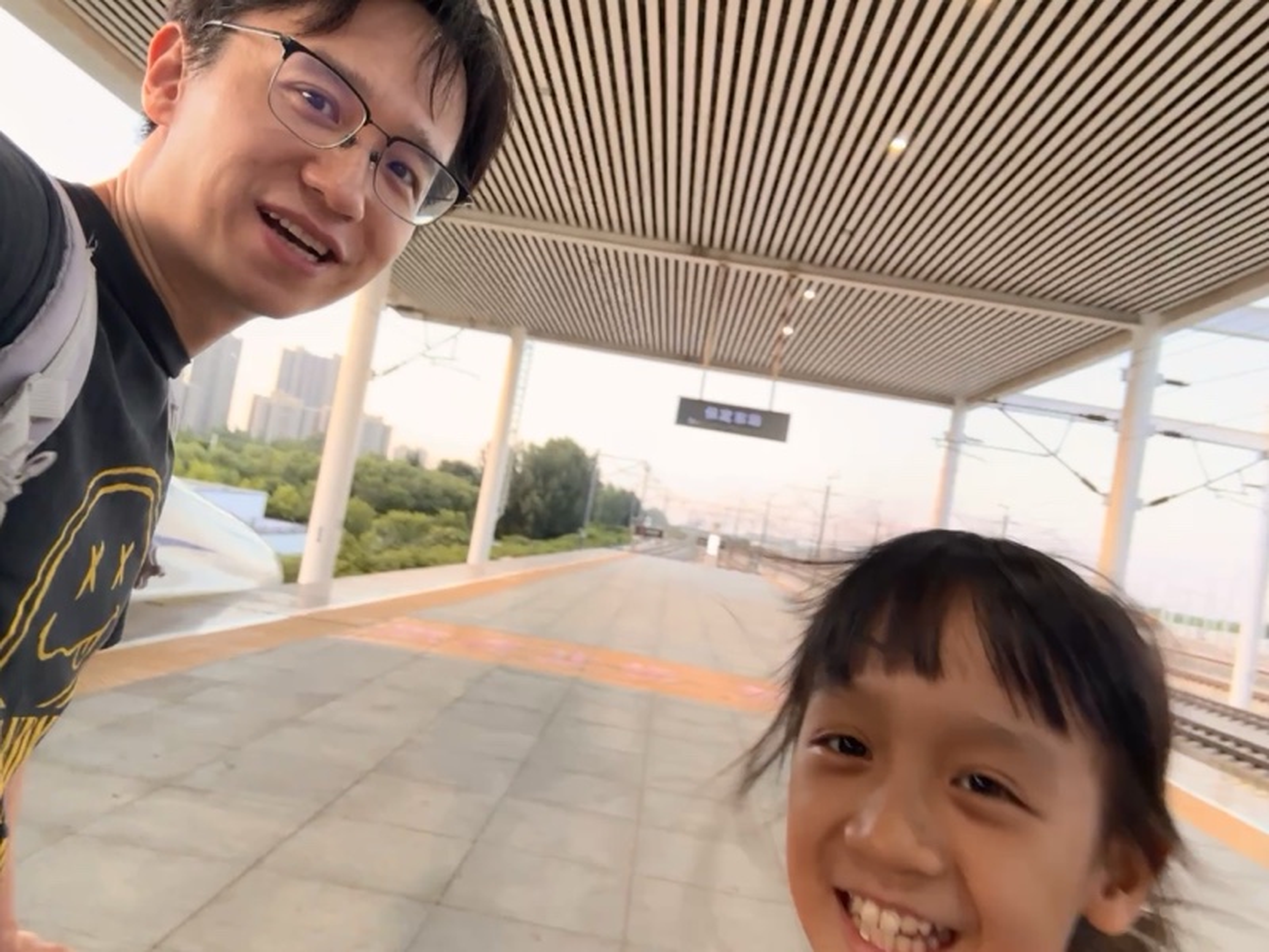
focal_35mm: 23
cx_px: 634
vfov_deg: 58.9
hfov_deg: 73.9
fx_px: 843
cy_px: 476
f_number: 1.9
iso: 100
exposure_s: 1/50
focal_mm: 2.69
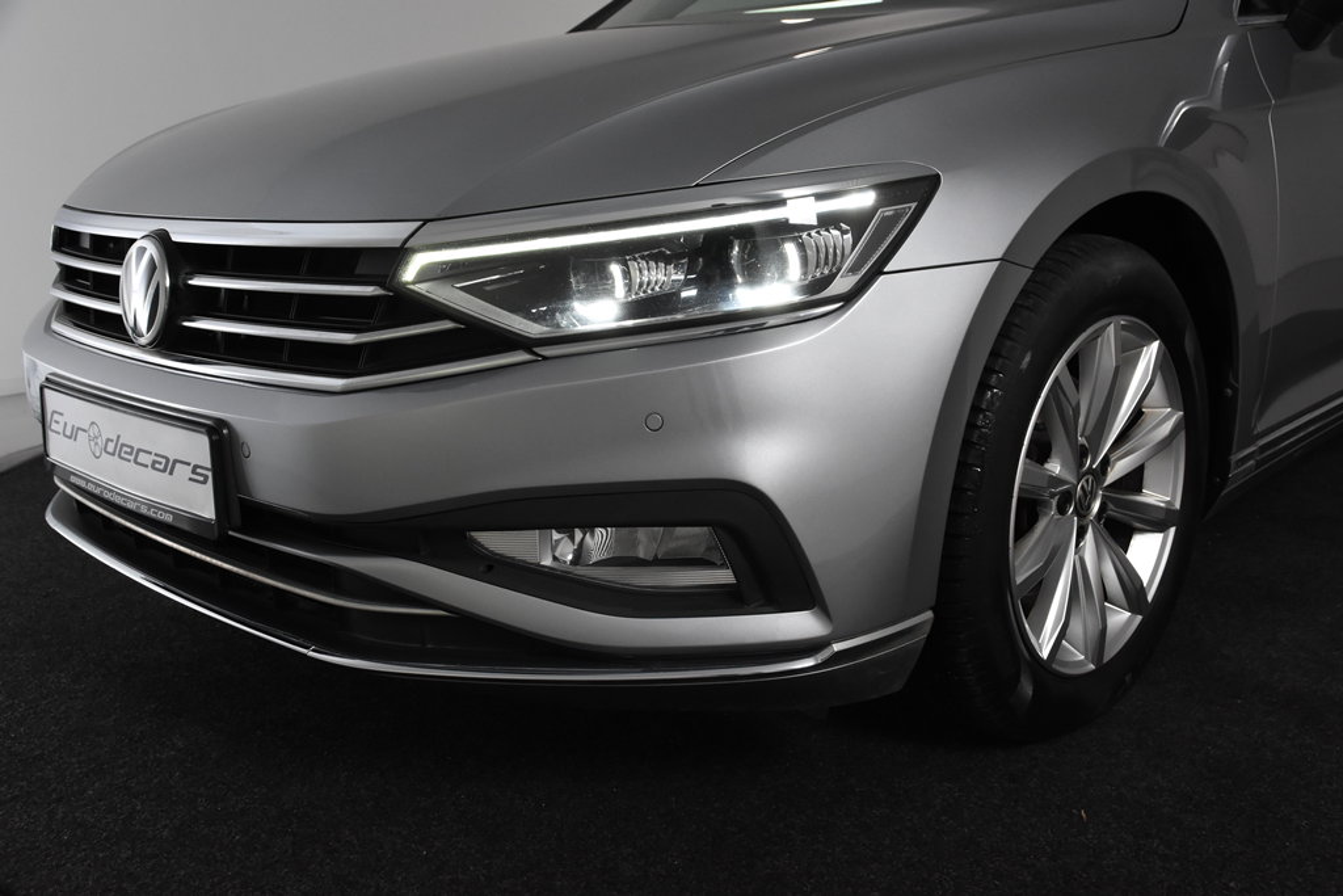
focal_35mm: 36
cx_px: 672
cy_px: 448
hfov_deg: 53.1
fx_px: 1343
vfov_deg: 36.9
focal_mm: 24
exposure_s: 1/125
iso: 1600
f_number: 5.6
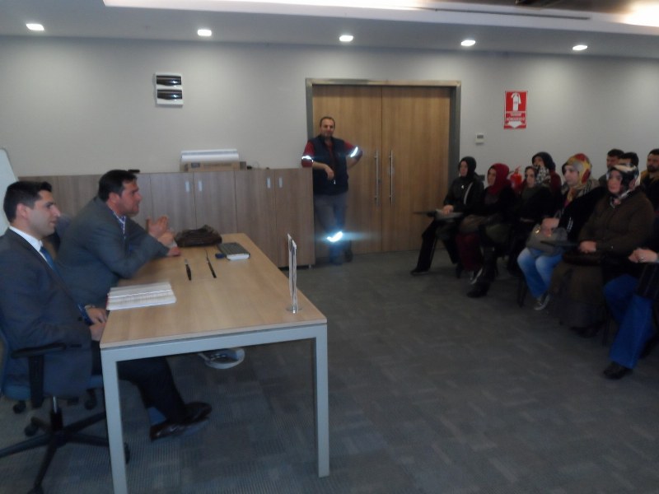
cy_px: 247
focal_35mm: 28
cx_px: 330
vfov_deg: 49.7
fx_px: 533
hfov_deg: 63.4
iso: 320
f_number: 3.1
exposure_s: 1/30
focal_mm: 4.9
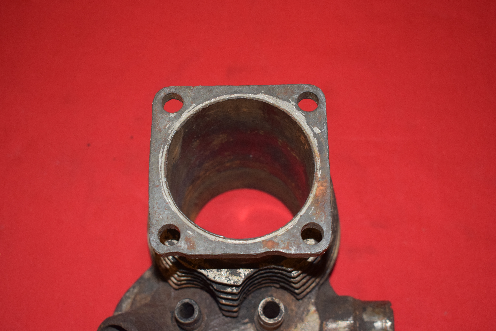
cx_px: 248
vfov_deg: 22.6
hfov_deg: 33.4
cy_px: 166
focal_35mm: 60
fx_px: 827
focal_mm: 40
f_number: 5
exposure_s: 1/200
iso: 1250
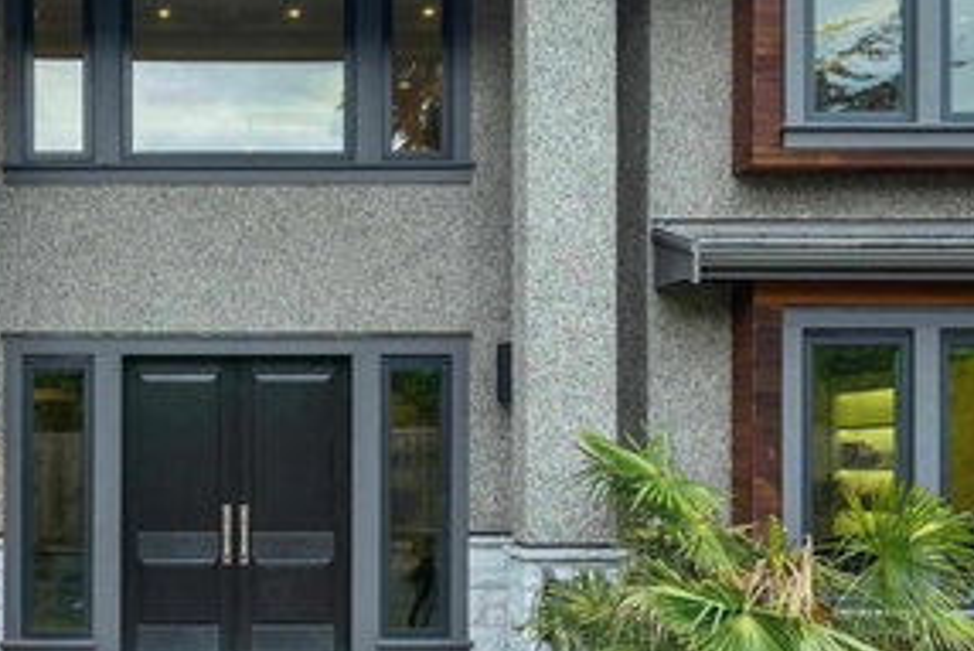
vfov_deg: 30.9
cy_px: 552
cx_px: 225
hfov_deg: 44.6
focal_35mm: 42
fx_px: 1137
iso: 100
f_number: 6.3
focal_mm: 15
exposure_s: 1/80
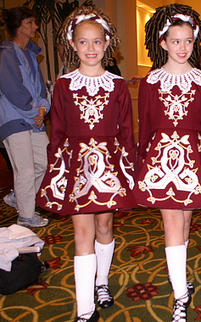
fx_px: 369
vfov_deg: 47.2
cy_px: 161
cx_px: 206
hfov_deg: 28.4
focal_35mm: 42
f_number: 3.5
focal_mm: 18
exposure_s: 1/60
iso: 400
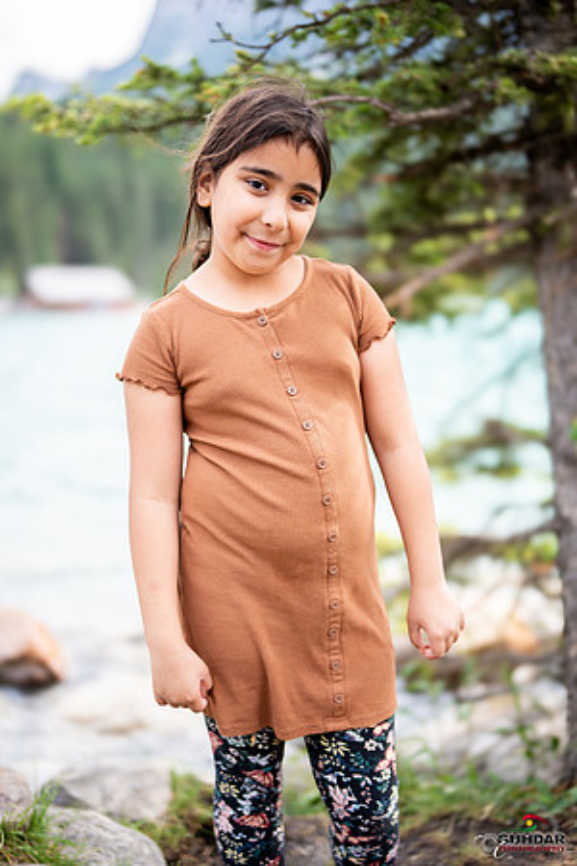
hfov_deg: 37.9
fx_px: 841
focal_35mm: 35
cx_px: 288
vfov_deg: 54.4
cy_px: 433
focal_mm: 35
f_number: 1.2
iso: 200
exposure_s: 1/2500
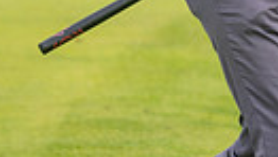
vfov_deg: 0.9
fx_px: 10257
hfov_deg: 1.6
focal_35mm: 1390
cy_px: -241
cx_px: 227
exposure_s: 1/800
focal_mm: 300
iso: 160
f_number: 5
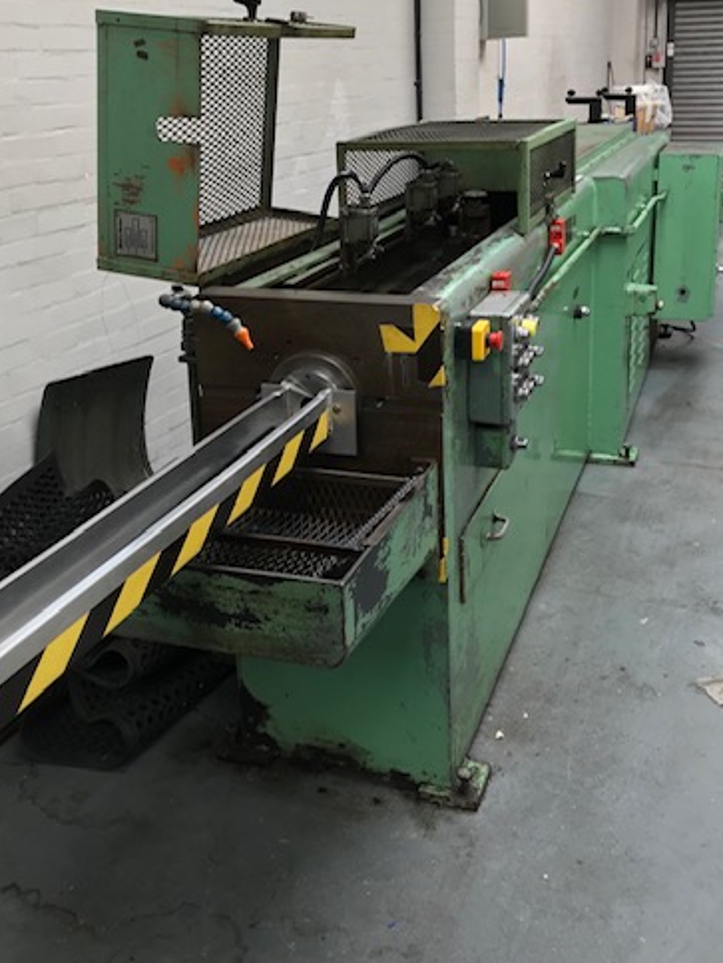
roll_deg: +2.0
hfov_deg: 38.7
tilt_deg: -15.6
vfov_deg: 49.8
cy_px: 380
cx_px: 374
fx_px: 1030
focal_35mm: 37
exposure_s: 1/50
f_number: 1.8
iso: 25
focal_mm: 3.99
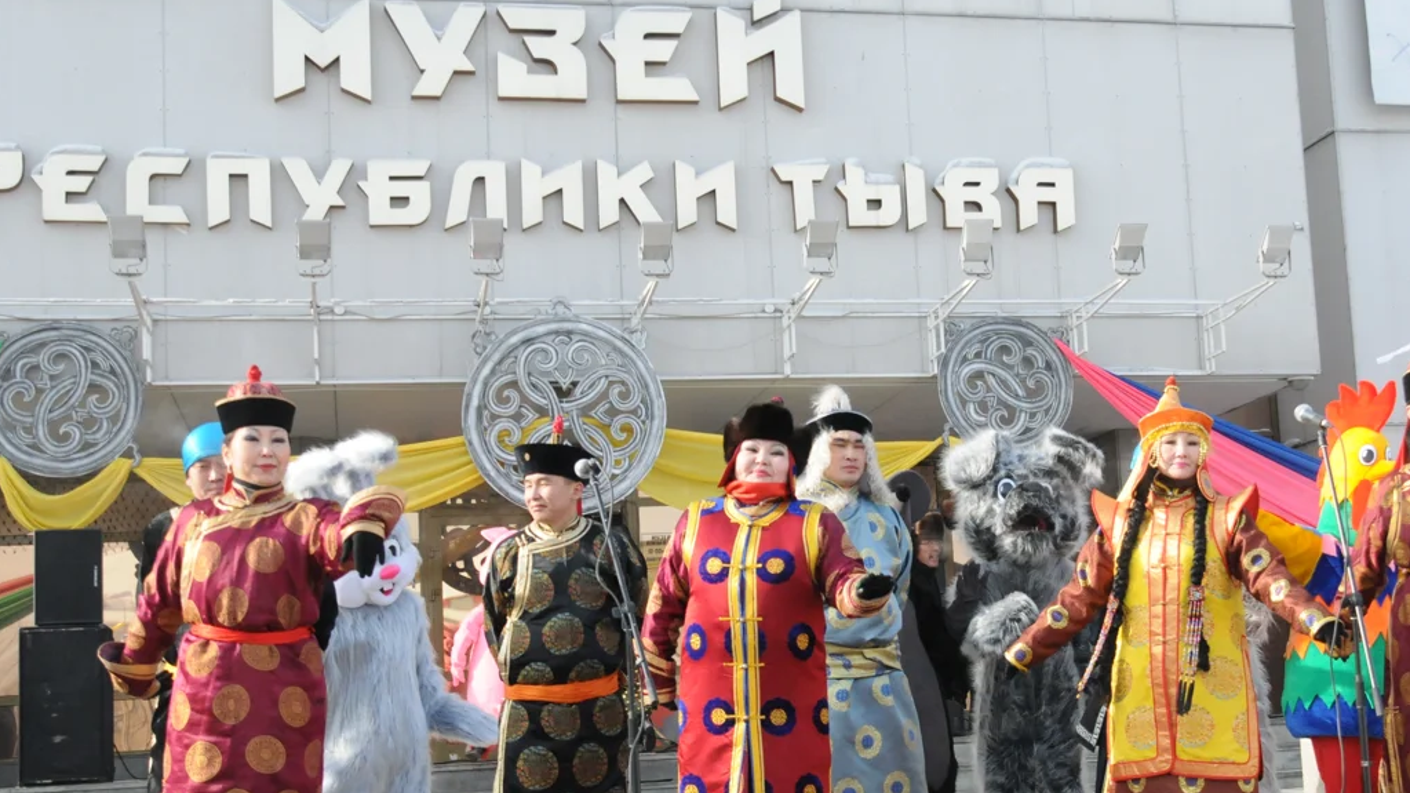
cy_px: 437
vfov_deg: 22.3
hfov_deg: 38.4
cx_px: 883
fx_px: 2008
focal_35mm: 54
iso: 1250
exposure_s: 1/1250
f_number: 6.3
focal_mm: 25
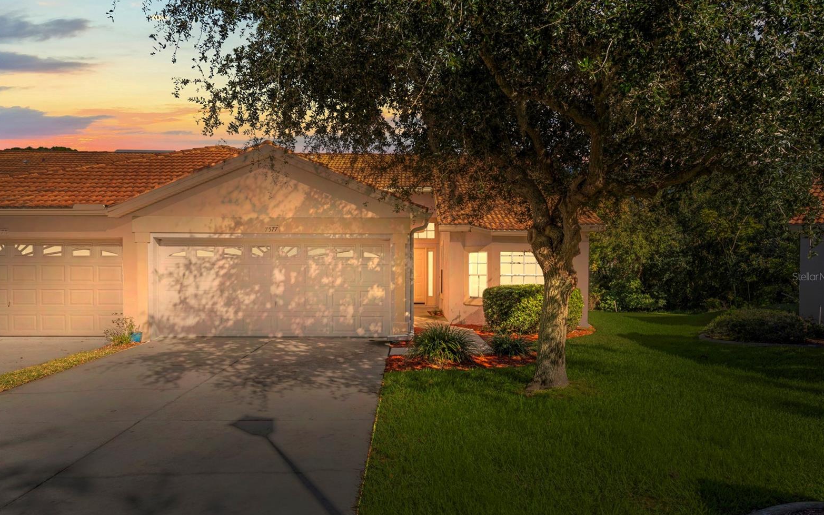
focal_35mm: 25
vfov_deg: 49.2
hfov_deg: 72.5
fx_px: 561
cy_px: 276
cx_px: 418
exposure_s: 1/40
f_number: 11
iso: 100
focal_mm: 24
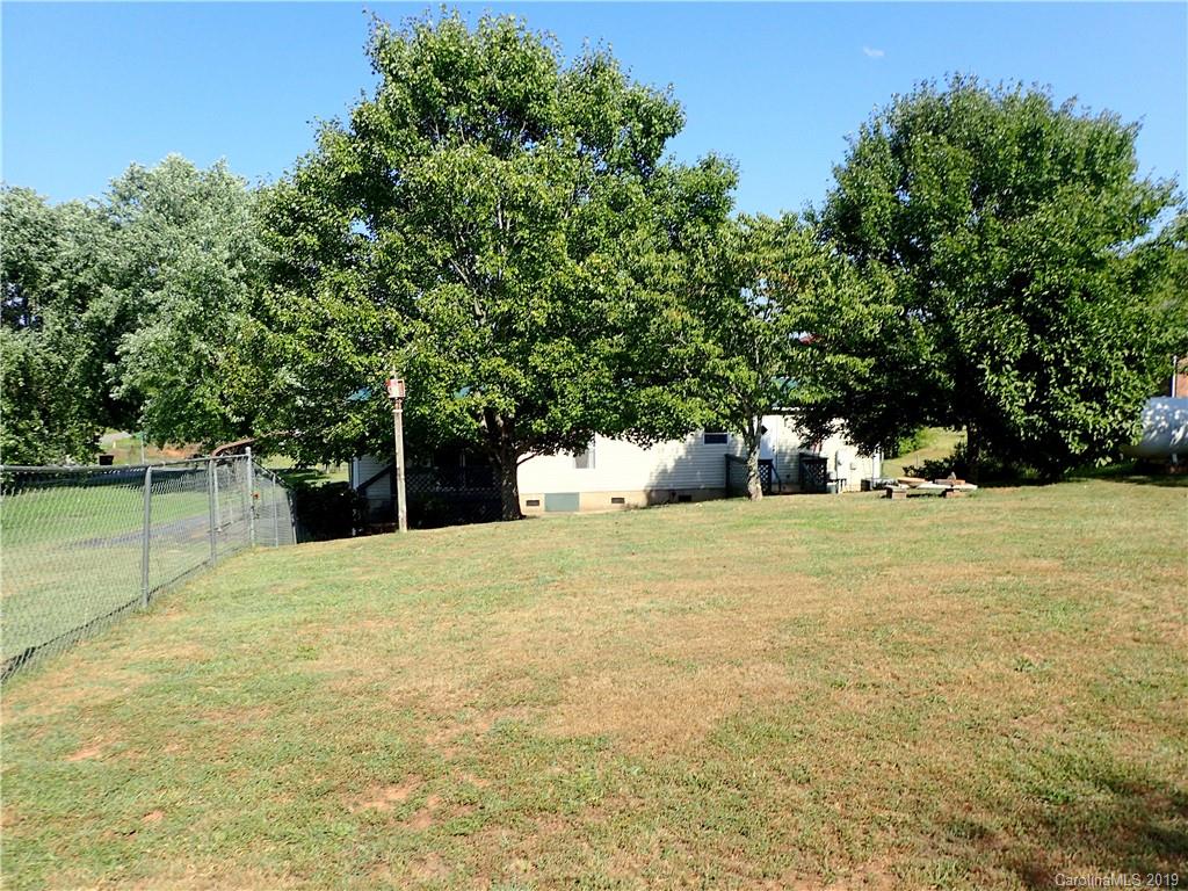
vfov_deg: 54.9
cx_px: 594
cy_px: 446
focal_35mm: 25
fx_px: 858
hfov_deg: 69.4
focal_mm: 4.5
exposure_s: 1/160
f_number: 8
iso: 100
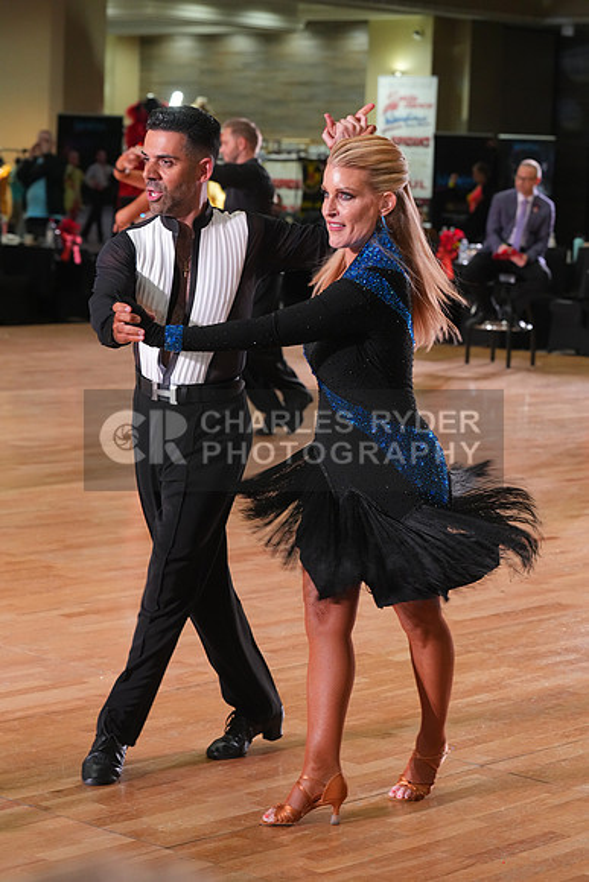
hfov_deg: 15.2
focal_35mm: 90
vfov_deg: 22.6
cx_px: 294
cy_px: 441
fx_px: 2207
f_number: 5.6
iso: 3200
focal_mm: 90
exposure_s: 1/200
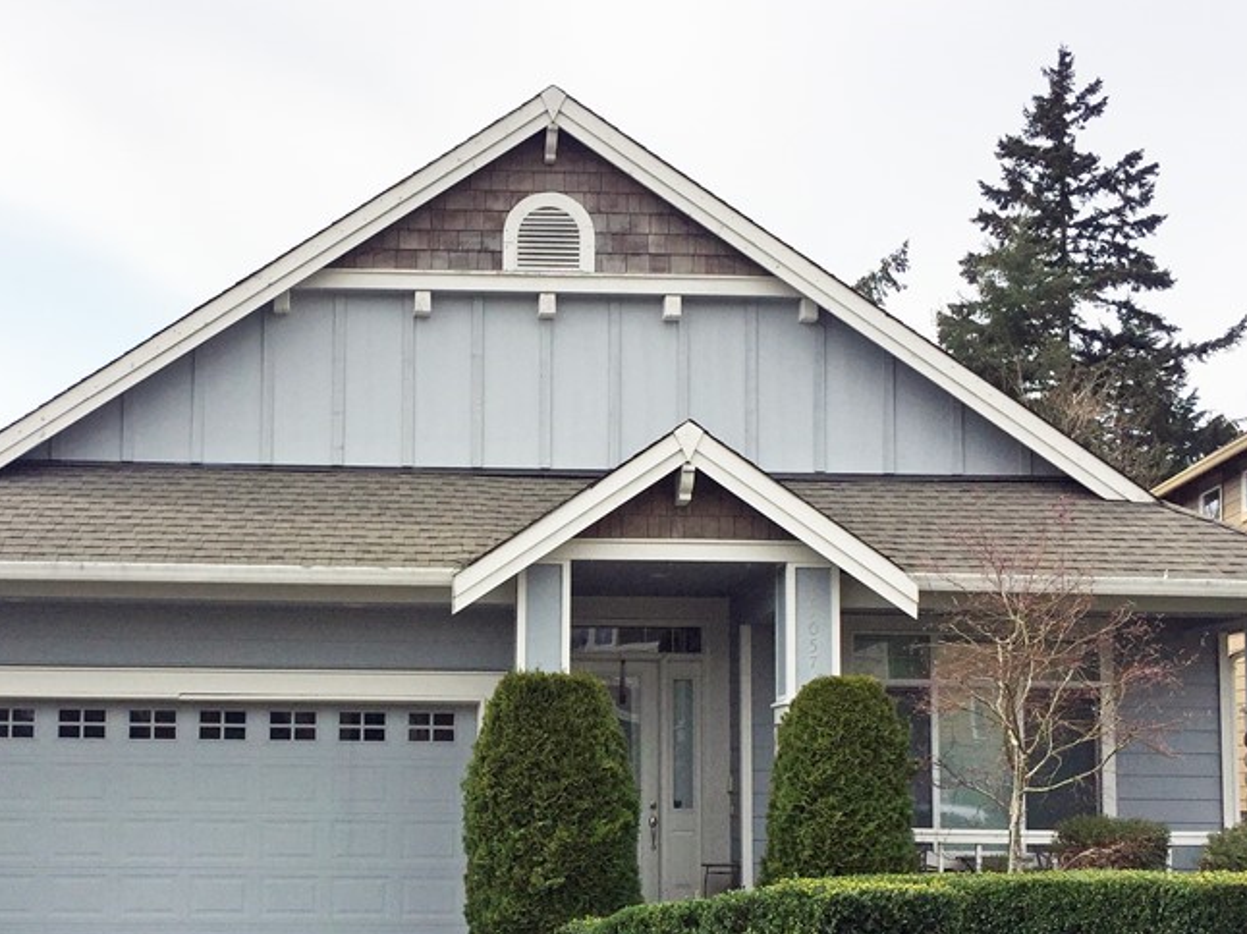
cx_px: 473
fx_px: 1656
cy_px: 689
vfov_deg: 31.0
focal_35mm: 46
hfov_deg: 41.0
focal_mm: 4.15
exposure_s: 1/2825
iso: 32
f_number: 2.2
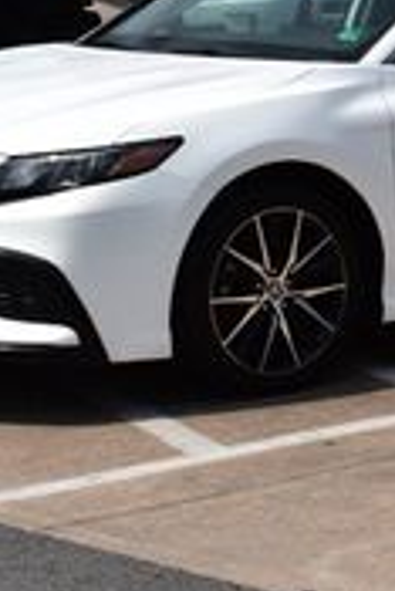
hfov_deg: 7.5
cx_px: 858
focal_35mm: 175
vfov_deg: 11.6
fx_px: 2874
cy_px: -24
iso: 200
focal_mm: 32
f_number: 11
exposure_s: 1/500
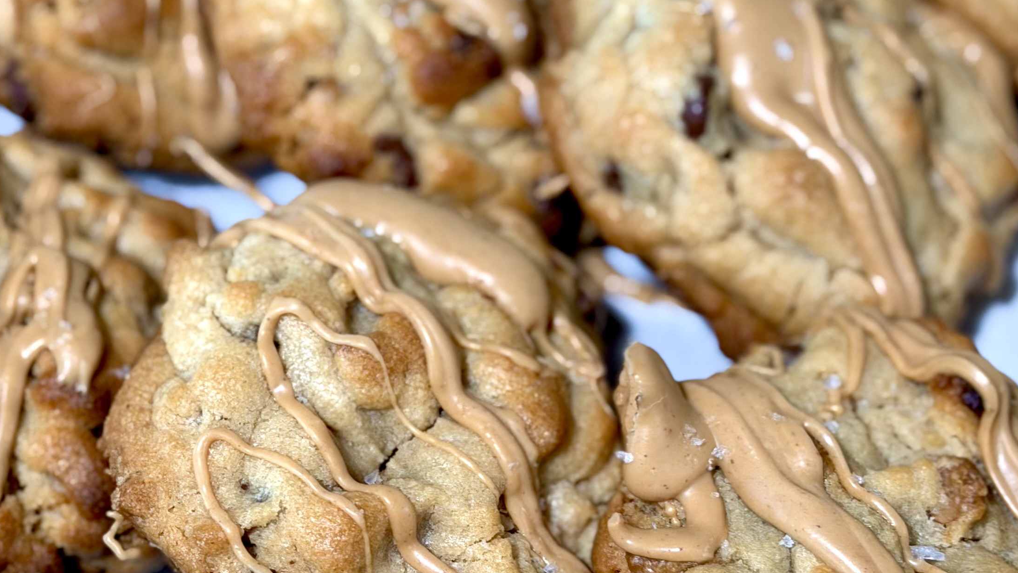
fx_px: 2591
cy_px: 280
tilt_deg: -50.2
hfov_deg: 22.1
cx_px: 342
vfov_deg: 12.6
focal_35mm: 96
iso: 160
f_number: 1.78
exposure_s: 1/60
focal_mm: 6.76
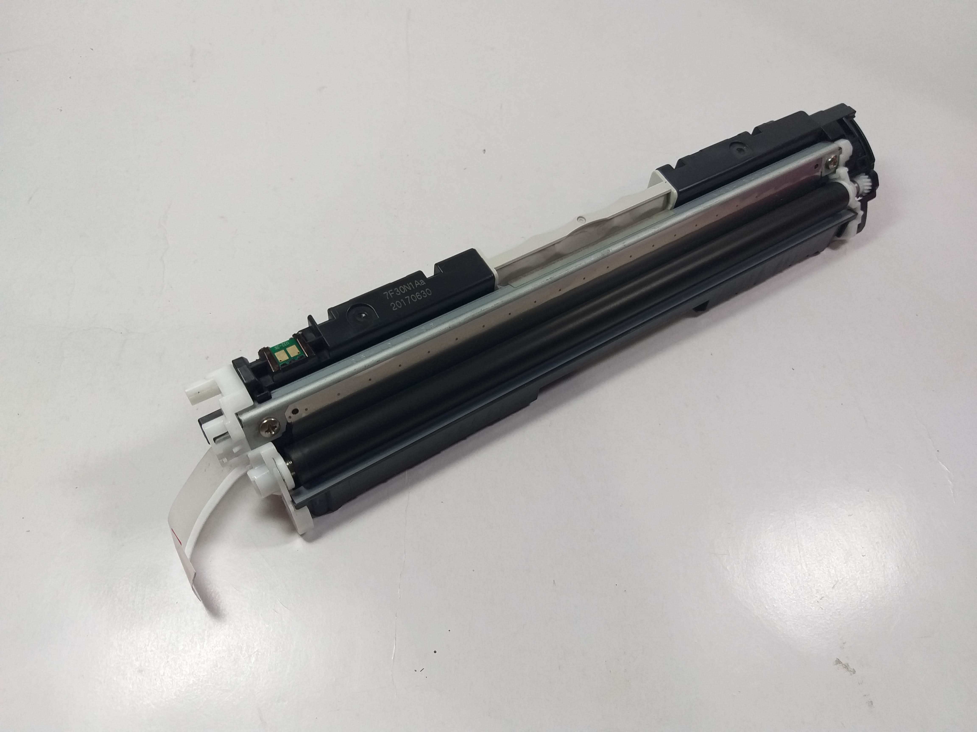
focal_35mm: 26
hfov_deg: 67.3
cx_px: 488
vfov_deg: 53.1
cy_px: 366
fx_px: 734
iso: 50
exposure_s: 1/50
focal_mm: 3.93
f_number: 1.7
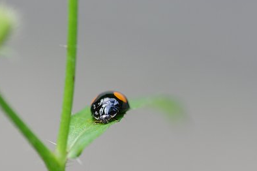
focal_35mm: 195
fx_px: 1391
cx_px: 127
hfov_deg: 10.6
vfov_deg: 7.0
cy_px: 93
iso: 400
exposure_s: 1/60
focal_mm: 100
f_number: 4
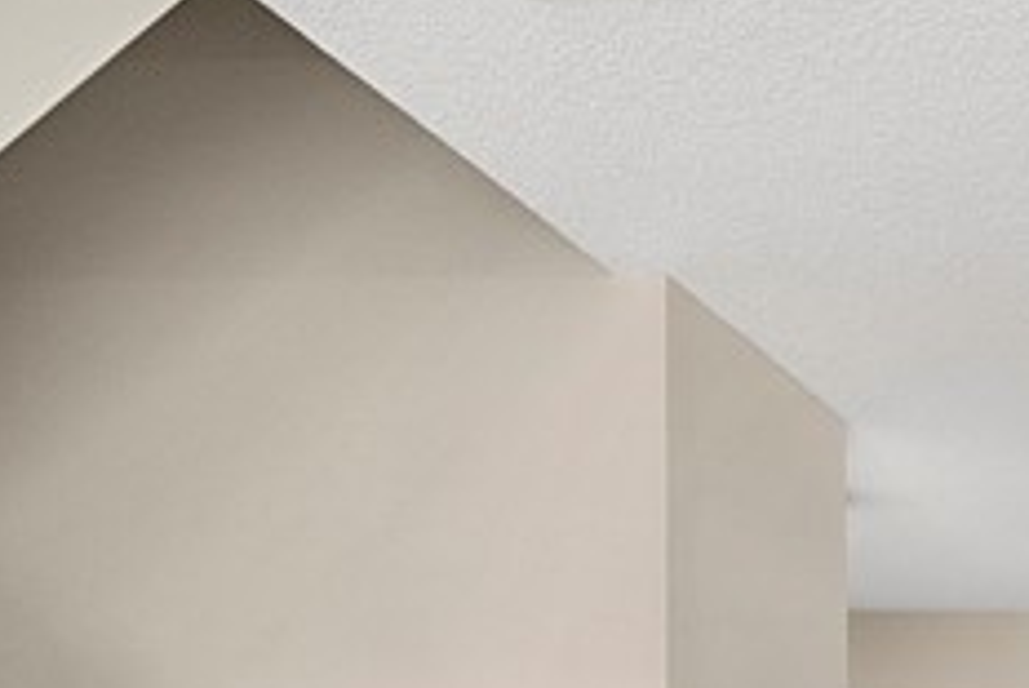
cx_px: 1506
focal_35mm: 56
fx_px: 1602
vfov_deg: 20.9
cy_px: 1008
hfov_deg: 26.7
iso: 2000
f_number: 11
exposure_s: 1/13
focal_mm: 12
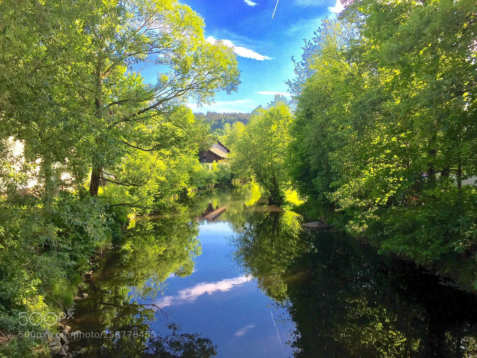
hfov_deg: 61.7
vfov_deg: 48.2
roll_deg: -0.5
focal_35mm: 29
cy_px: 179
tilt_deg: -2.3
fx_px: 400
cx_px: 238
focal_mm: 4.15
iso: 32
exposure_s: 1/599
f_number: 2.2
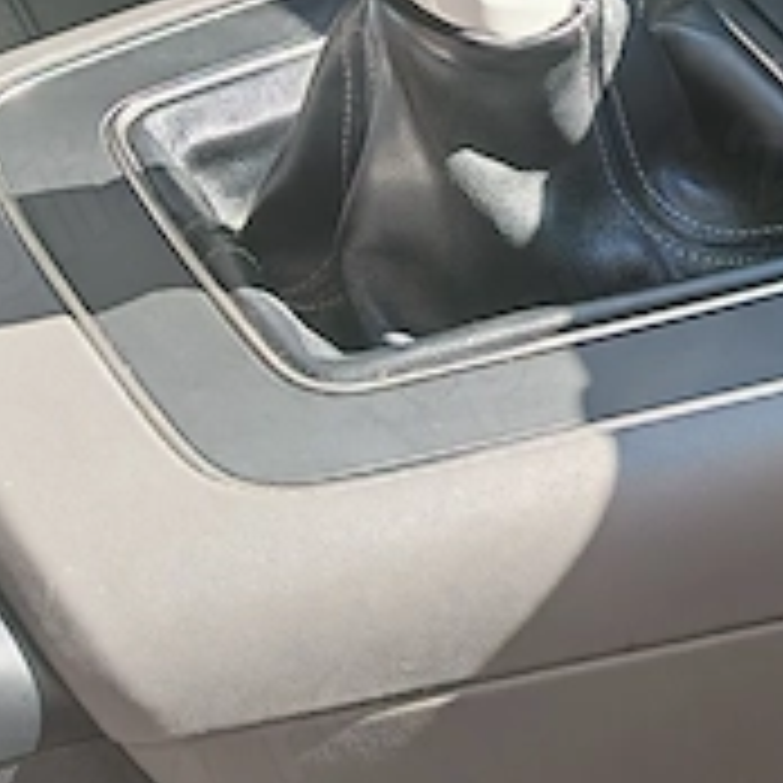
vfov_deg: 11.8
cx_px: 1044
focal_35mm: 142
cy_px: -351
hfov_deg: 11.9
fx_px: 3634
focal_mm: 6.83
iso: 100
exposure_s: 1/930
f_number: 2
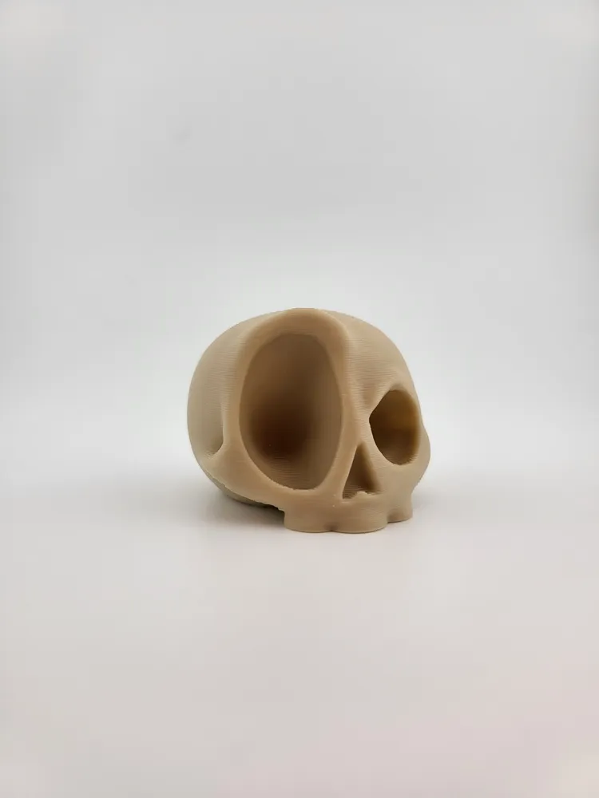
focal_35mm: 24
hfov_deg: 56.8
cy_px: 399
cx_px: 300
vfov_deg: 71.6
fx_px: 554
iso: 40
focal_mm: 5
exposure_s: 1/1290
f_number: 1.8
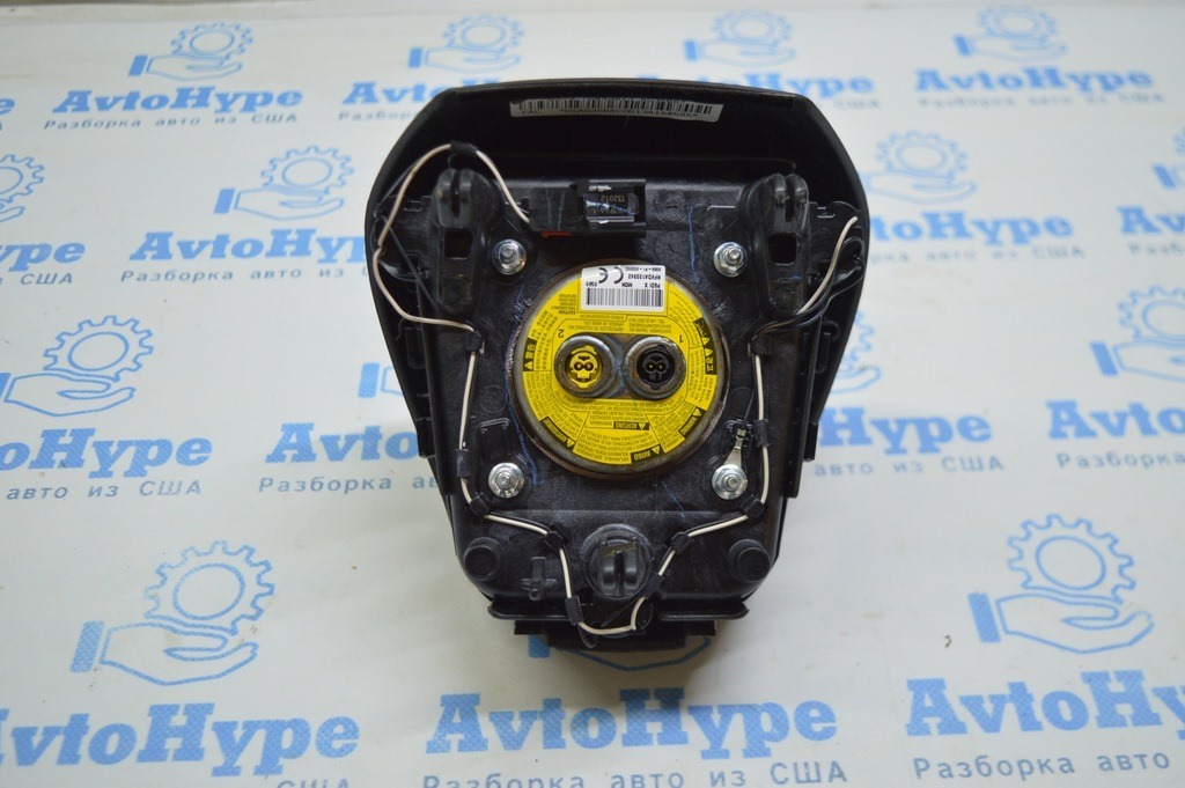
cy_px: 394
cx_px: 592
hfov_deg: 49.6
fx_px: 1283
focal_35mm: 39
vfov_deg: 34.2
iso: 400
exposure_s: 1/60
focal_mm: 26
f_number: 4
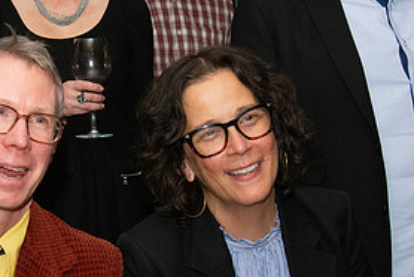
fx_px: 1439
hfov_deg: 16.3
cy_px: 120
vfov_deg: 11.0
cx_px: 104
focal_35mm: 125
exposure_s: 1/160
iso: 5000
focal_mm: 40
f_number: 10
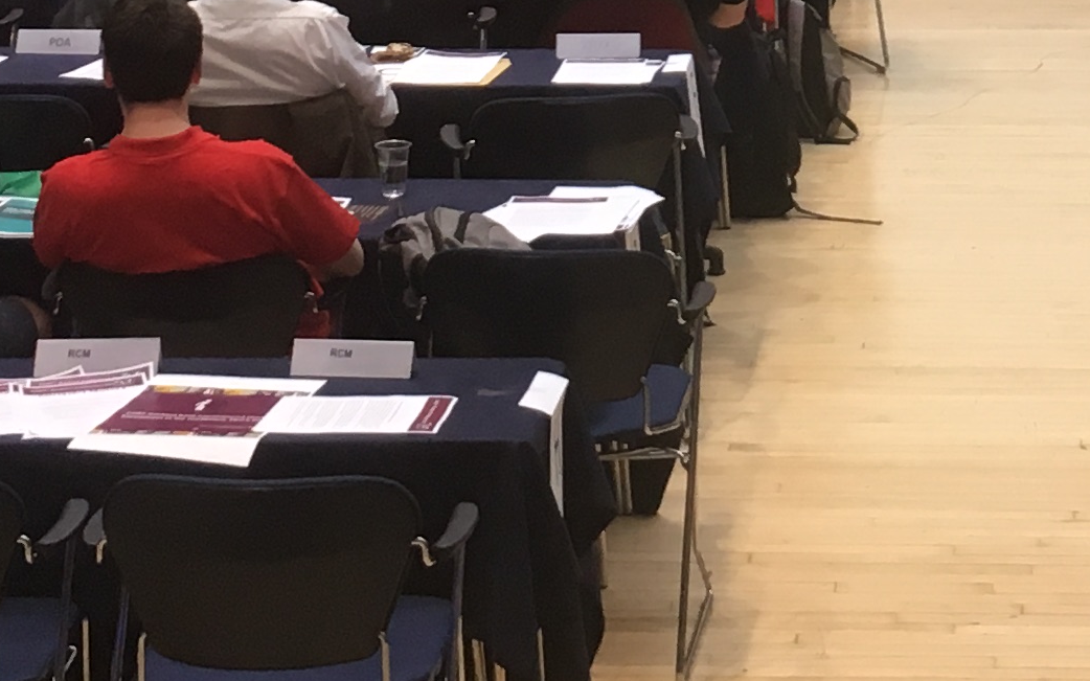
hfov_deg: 17.4
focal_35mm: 119
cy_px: -527
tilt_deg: -2.9
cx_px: 899
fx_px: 3535
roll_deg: -0.5
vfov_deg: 10.4
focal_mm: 4.15
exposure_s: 1/33
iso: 80
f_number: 2.2
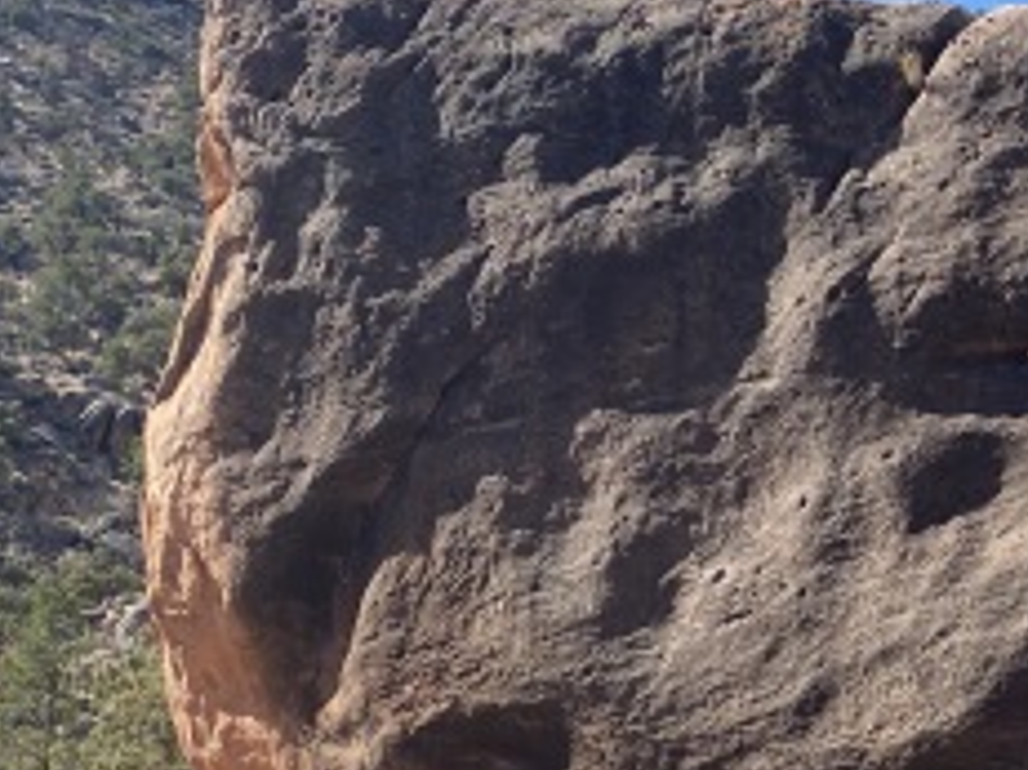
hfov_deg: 24.5
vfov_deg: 20.2
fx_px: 2137
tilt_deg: +8.1
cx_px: 1228
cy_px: 628
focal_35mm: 72
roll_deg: +2.2
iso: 32
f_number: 1.8
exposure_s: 1/1182
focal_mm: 4.25
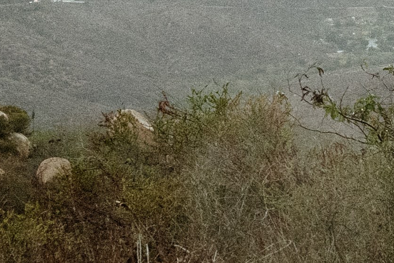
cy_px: 0
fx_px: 1850
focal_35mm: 169
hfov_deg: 12.1
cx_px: 324
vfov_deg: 8.1
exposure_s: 1/400
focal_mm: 24
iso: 2000
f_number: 7.1
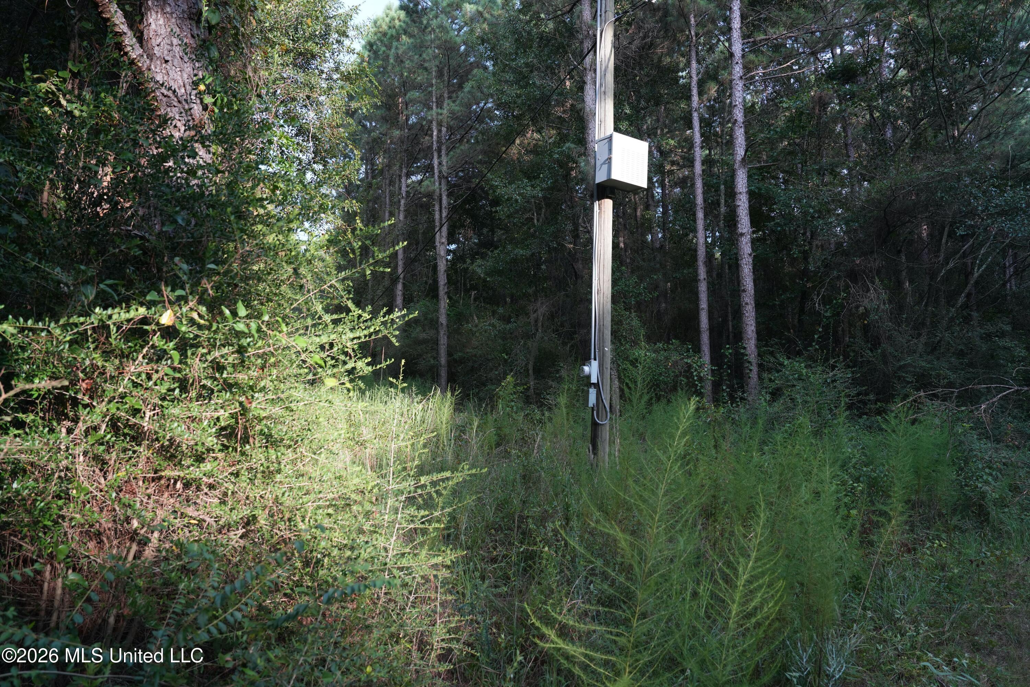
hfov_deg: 73.7
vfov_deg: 53.1
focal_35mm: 24
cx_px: 515
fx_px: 687
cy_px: 344
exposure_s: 1/200
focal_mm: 24
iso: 500
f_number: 5
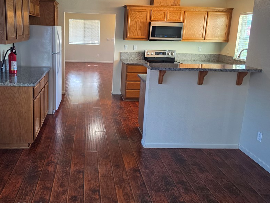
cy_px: 78
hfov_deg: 59.2
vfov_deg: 46.5
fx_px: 234
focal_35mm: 30
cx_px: 101
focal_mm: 6.5
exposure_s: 1/120
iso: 125
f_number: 1.4
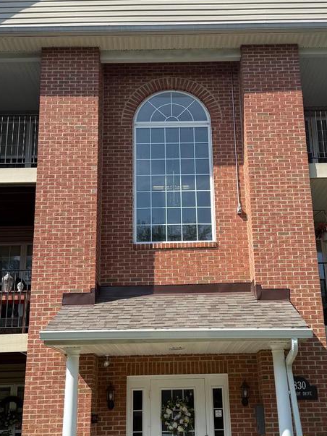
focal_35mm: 43
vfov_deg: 43.8
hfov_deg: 33.6
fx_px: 542
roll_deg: +1.1
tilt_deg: +17.5
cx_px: 179
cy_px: 243
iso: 80
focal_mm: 6.76
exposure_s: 1/3279
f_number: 1.78
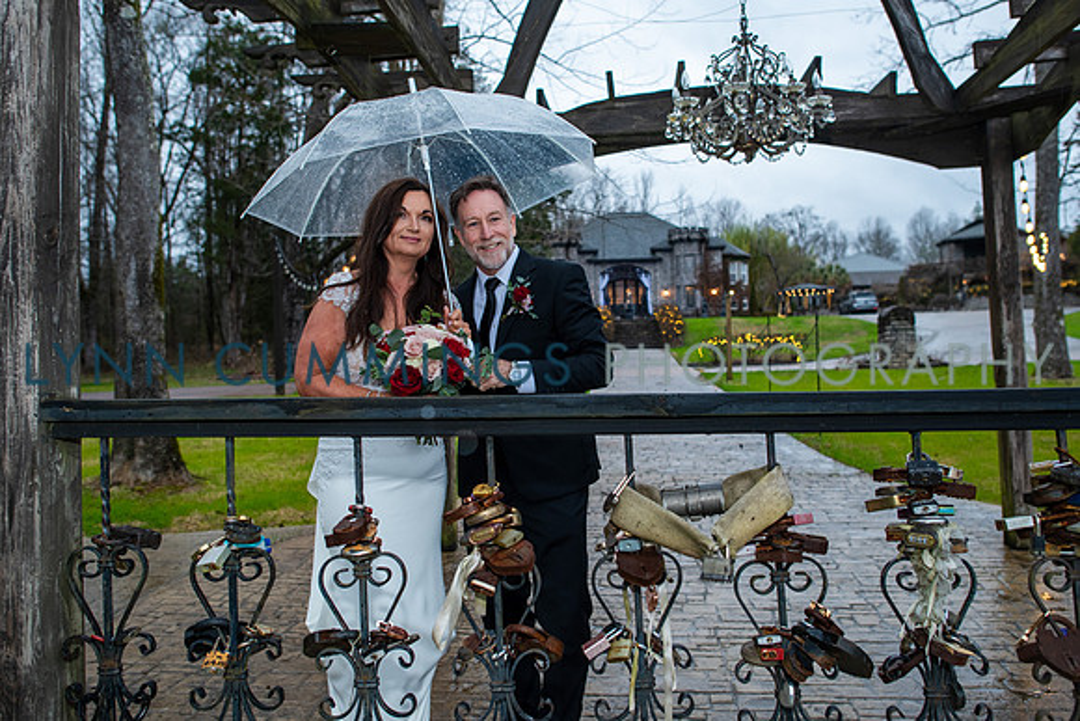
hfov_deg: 69.0
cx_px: 567
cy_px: 361
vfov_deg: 49.3
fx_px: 785
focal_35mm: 26
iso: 640
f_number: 3.2
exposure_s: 1/160
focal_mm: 24
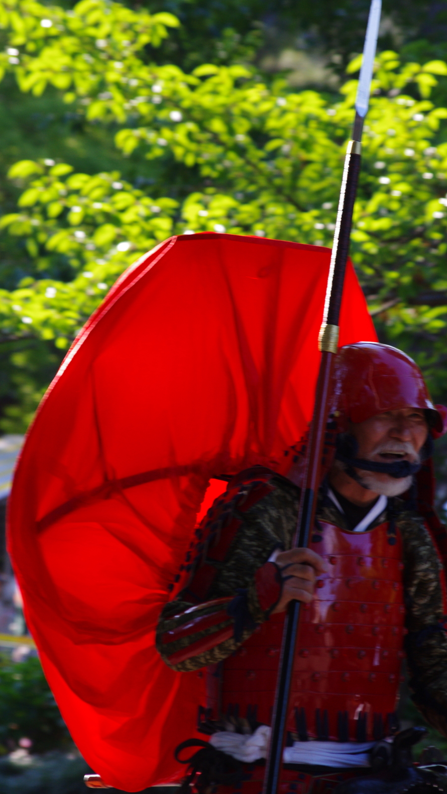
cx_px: 260
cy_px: 397
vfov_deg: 9.1
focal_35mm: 236
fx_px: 4972
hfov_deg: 5.1
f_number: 8
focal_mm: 150
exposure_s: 1/200
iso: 400
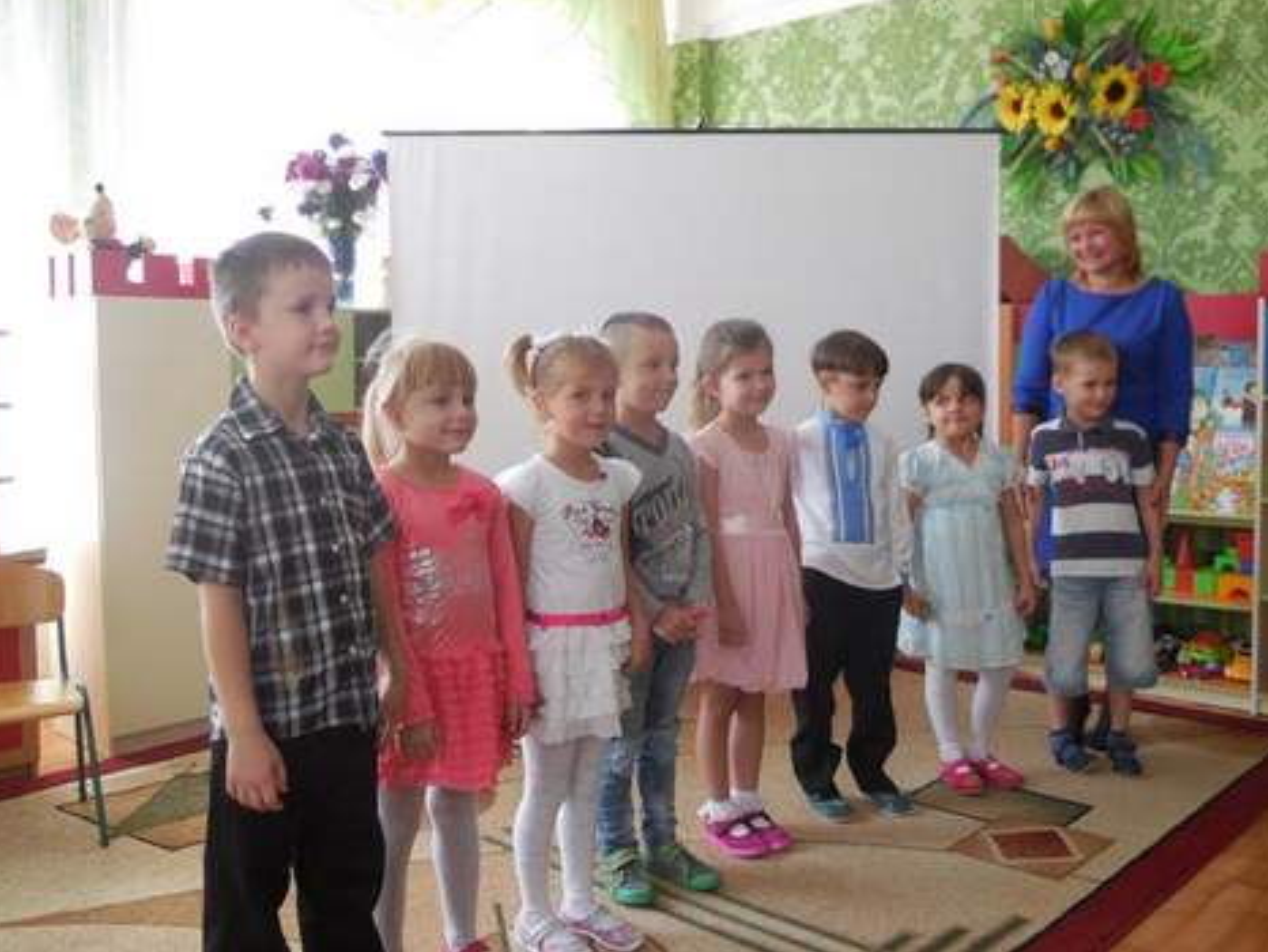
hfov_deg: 52.6
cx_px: 631
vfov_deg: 40.7
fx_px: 1283
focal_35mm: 35
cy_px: 465
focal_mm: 6.1
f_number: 3.4
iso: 250
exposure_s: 1/30
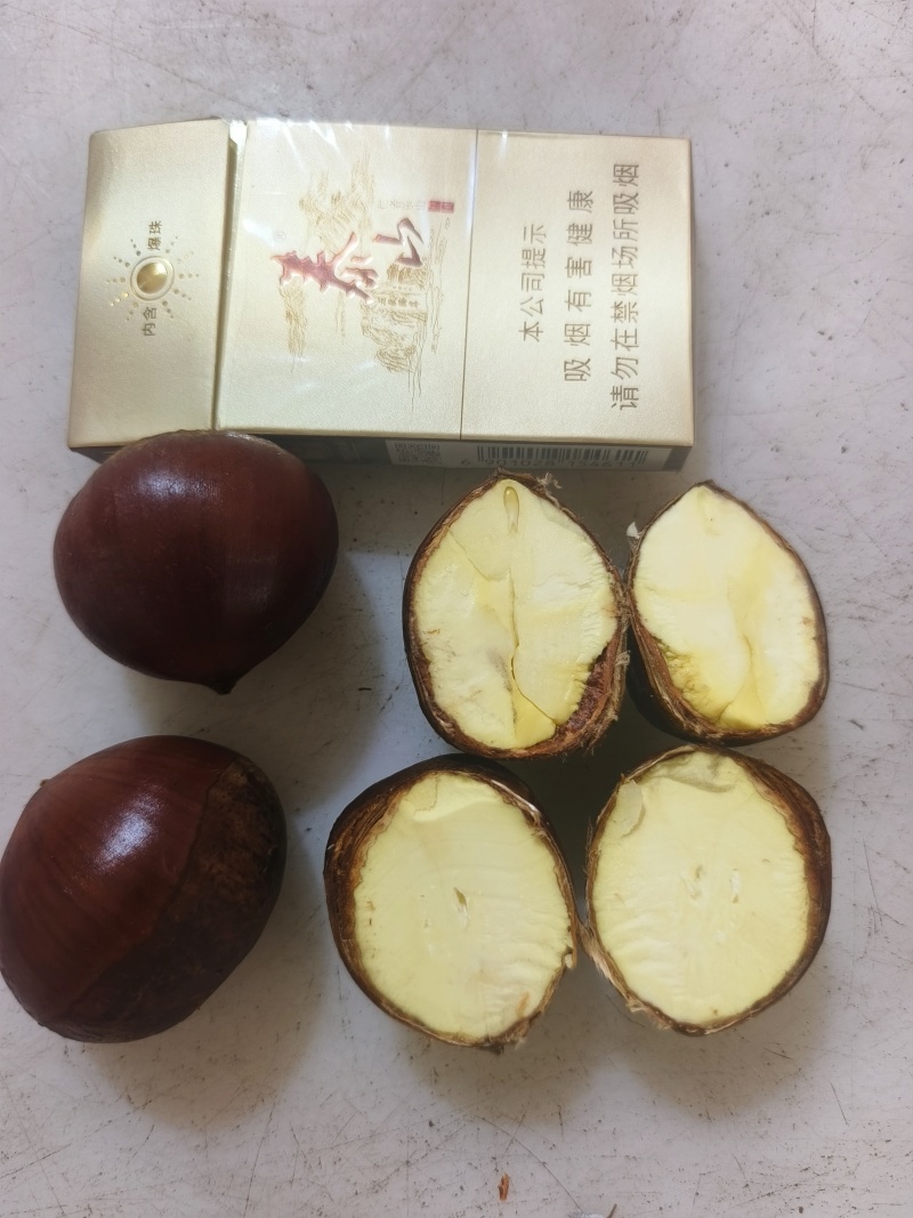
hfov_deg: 58.9
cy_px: 609
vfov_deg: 73.9
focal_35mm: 23
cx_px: 456
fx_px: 809
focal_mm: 5.5
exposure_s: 1/100
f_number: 1.75
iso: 738
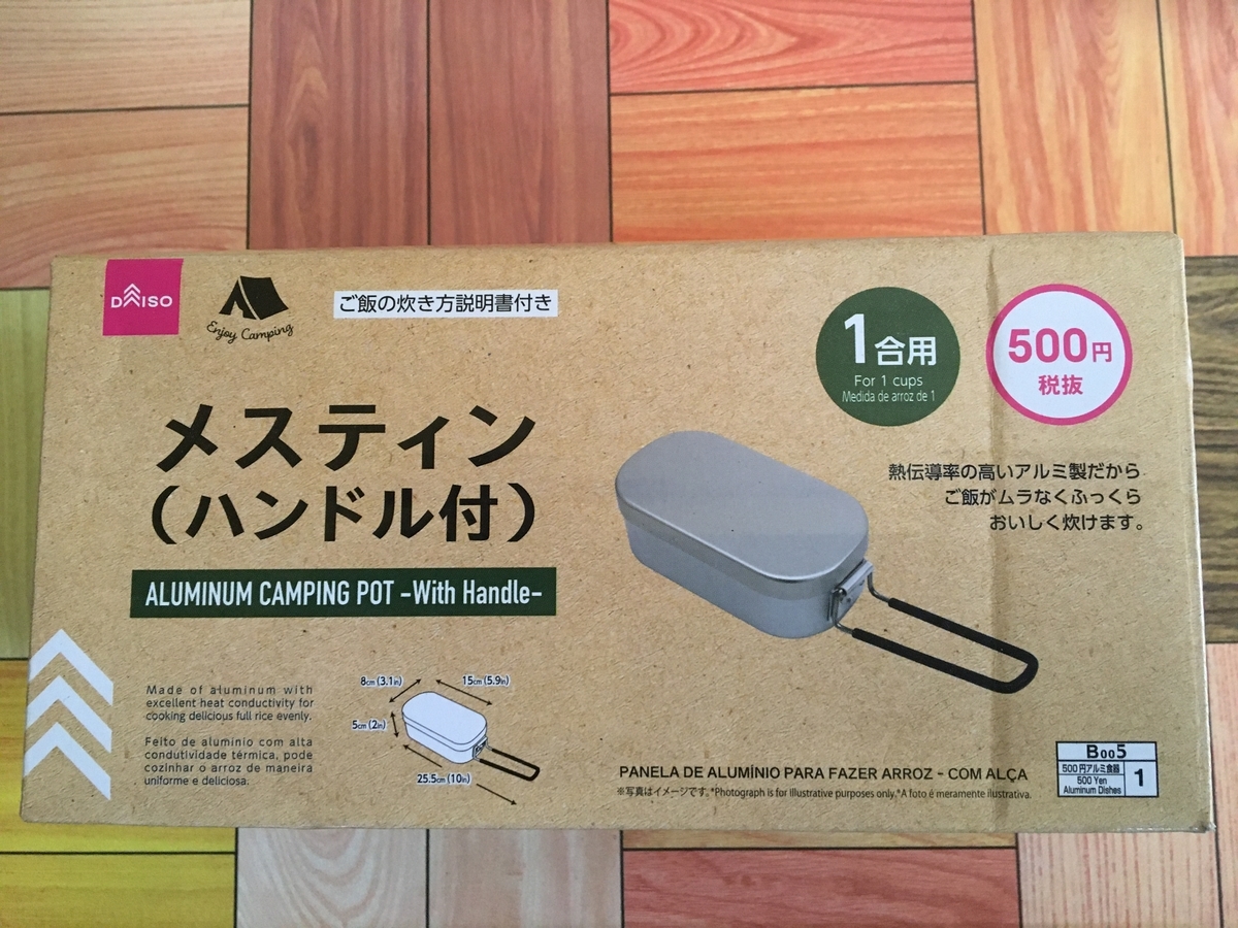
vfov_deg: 48.2
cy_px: 464
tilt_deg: -83.7
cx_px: 619
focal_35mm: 29
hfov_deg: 61.7
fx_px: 1037
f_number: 2.2
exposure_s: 1/30
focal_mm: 4.15
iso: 200
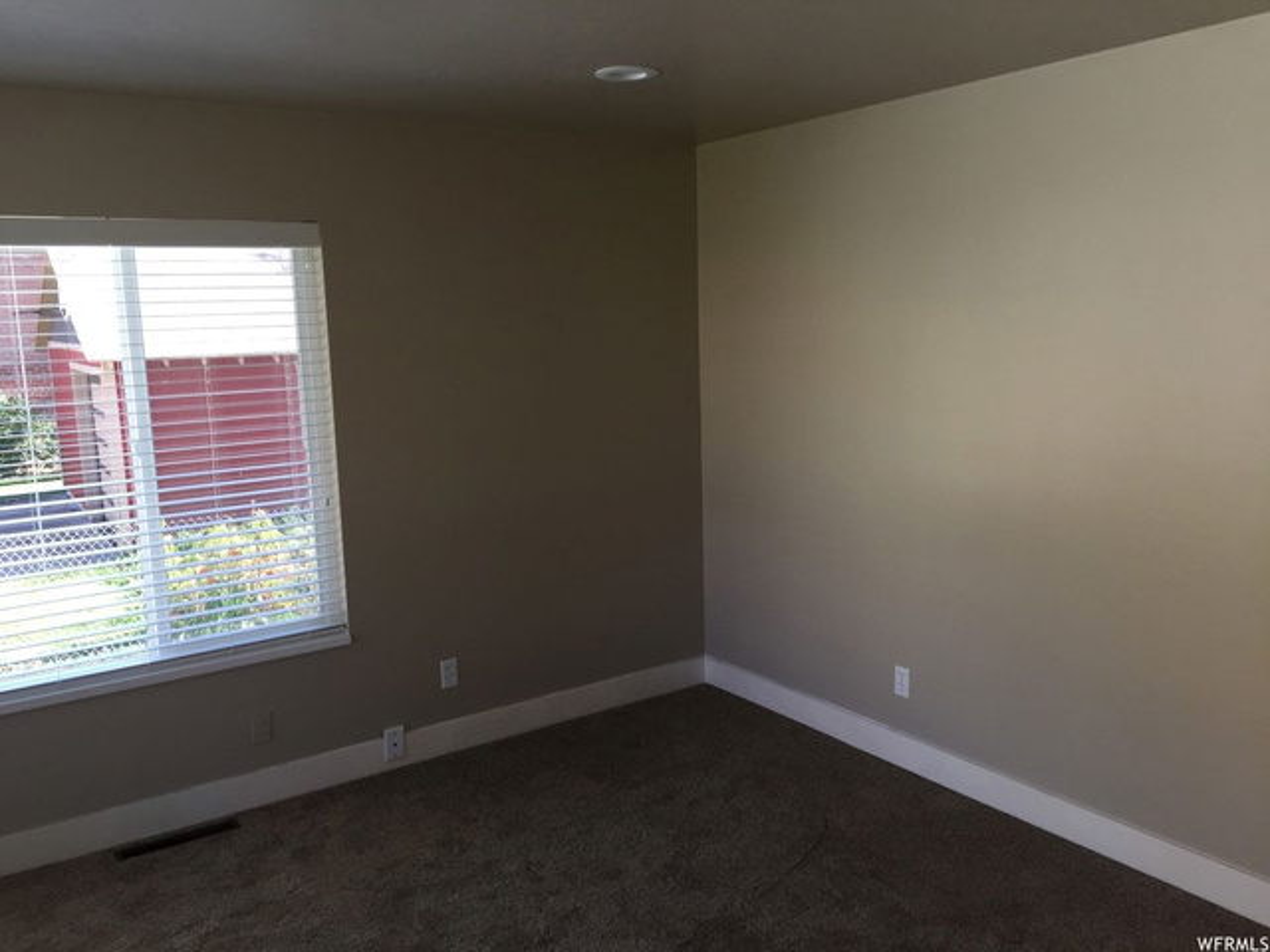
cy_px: 476
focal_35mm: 29
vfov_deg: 48.2
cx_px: 635
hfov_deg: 61.7
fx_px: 1064
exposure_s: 1/120
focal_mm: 4.15
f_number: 2.2
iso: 50
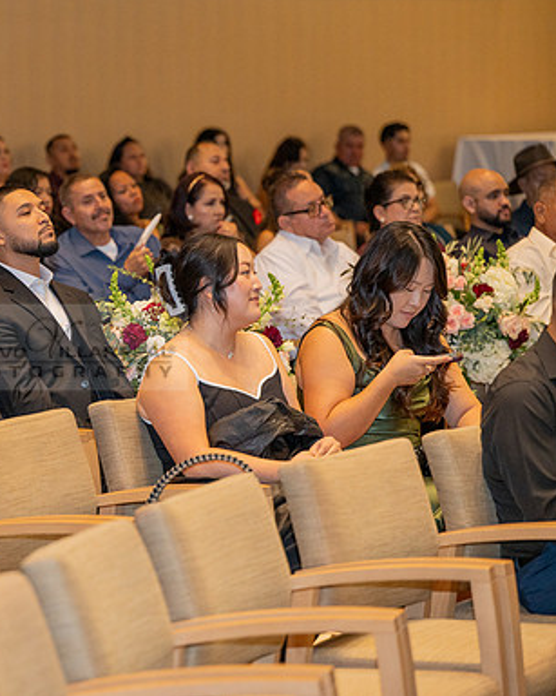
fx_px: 3210
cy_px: 347
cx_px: 34
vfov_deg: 12.4
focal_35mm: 156
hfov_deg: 9.8
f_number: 3.2
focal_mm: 110
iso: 1250
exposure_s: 1/160
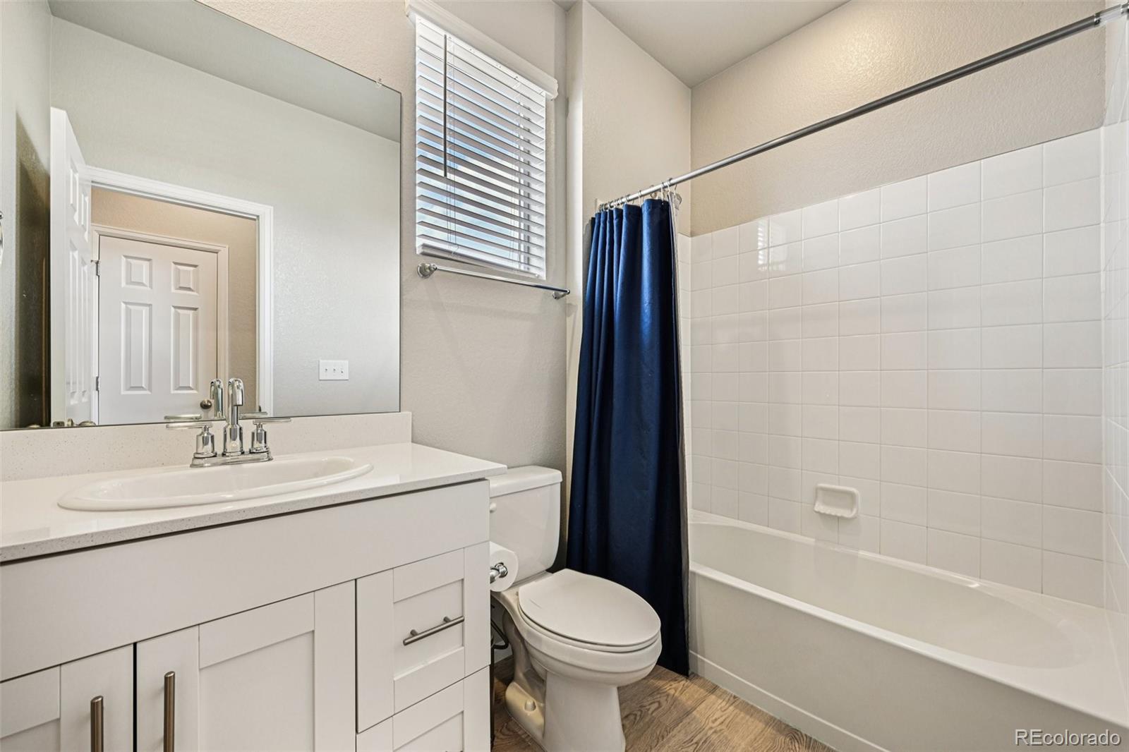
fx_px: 439
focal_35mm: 14
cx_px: 564
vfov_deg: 81.2
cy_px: 376
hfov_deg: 104.3
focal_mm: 14
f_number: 11
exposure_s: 1/15
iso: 400
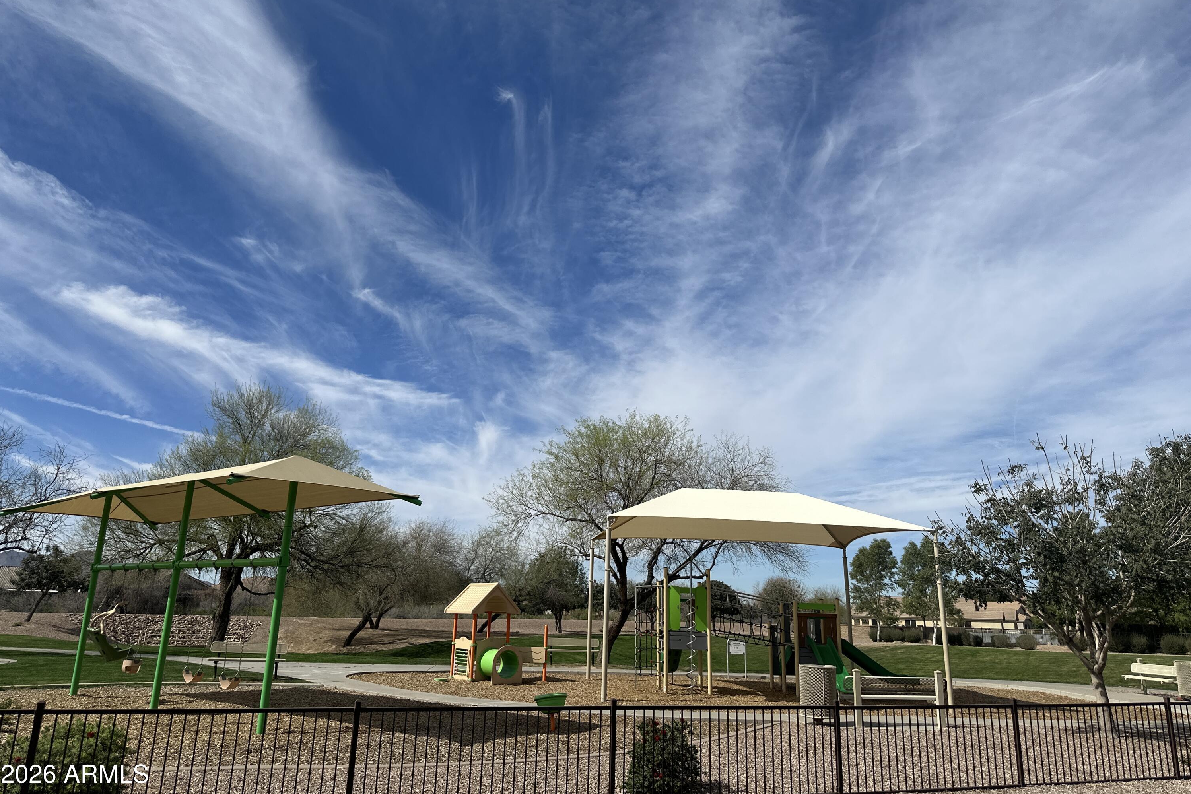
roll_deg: -0.7
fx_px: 827
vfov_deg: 51.2
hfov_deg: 71.5
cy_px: 368
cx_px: 595
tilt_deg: +17.6
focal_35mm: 25
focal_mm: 6.86
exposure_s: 1/8929
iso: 80
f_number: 1.78
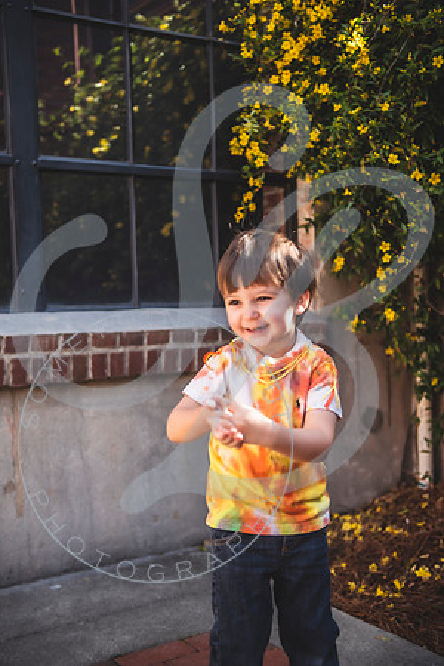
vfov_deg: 41.1
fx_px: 888
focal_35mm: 48
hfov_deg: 28.1
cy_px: 333
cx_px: 222
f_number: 2.8
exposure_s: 1/250
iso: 100
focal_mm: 48
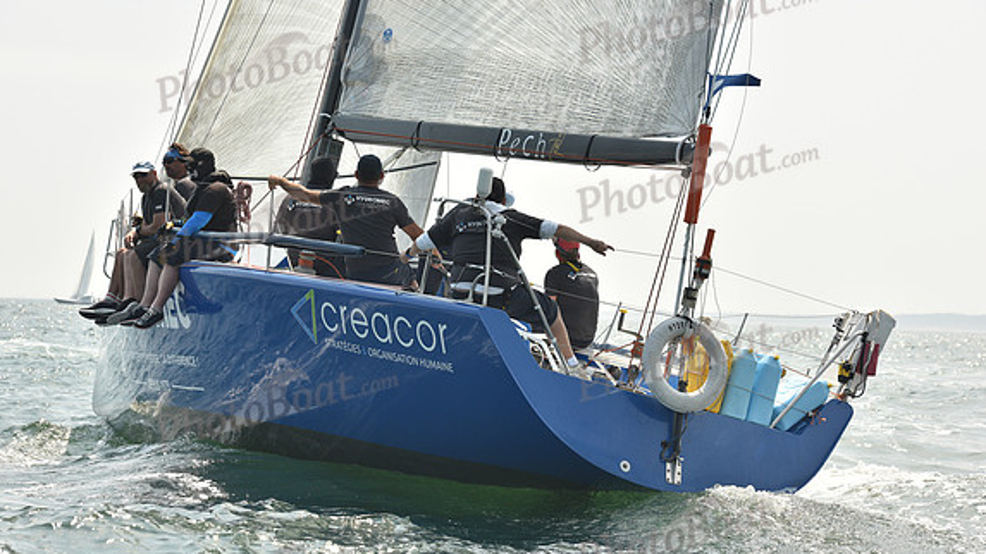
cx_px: 489
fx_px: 2771
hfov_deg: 20.2
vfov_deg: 11.4
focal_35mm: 106
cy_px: 292
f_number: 7.1
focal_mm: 100
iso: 250
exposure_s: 1/800
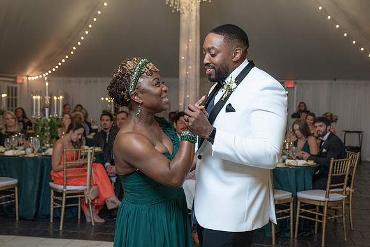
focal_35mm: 46
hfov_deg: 43.1
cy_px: 116
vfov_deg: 29.5
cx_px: 186
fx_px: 469
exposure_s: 1/200
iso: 2000
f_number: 4
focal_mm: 39
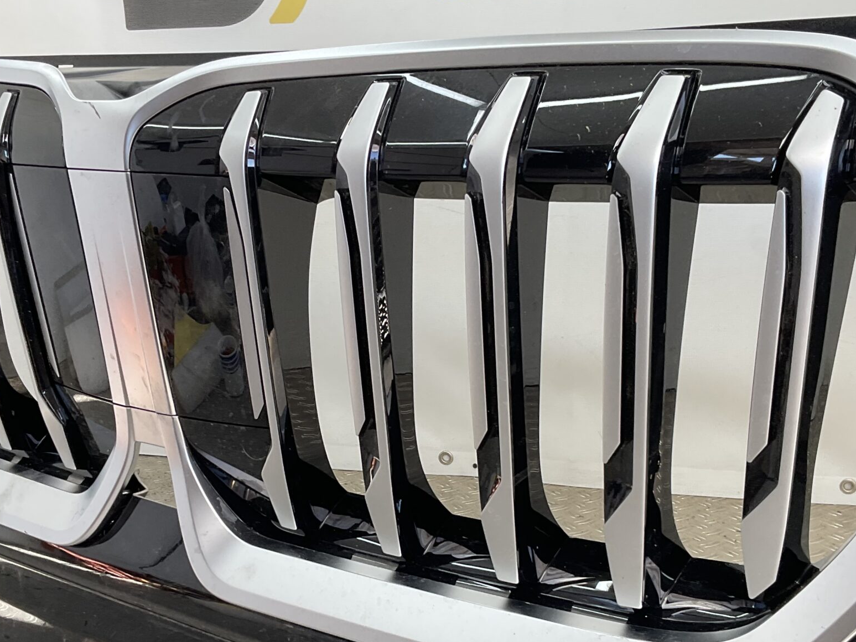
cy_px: 429
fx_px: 1187
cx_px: 408
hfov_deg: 39.7
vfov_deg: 30.0
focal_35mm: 48
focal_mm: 3
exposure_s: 1/100
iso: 20
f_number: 1.8
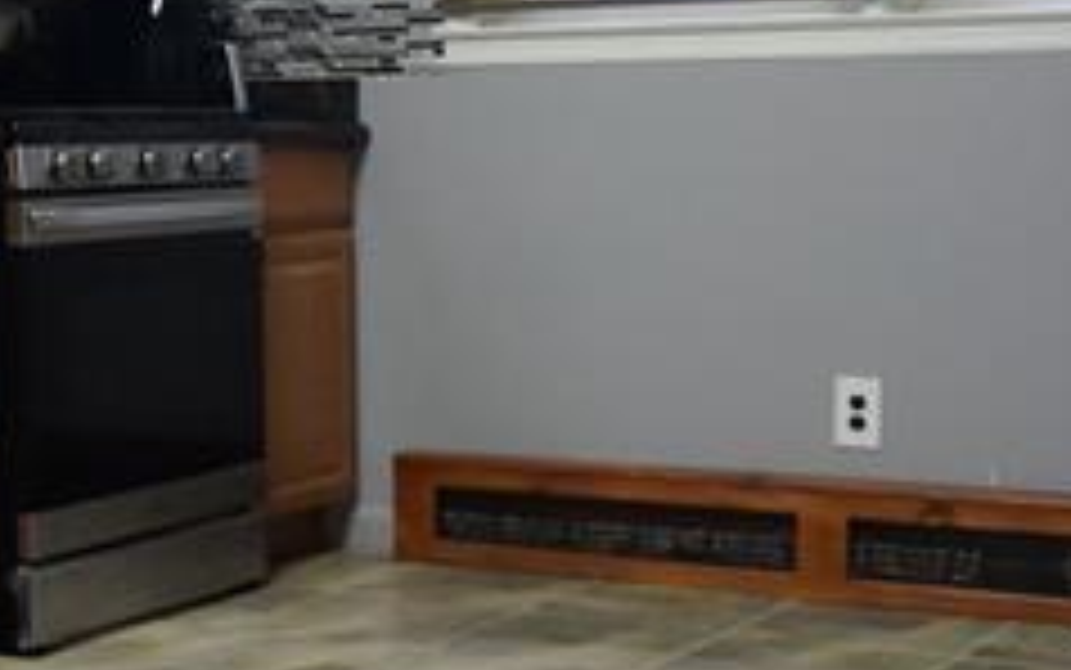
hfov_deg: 25.7
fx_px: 2307
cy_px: 247
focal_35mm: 79
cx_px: 234
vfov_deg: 16.5
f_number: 3.5
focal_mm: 6.7
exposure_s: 1/60
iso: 800
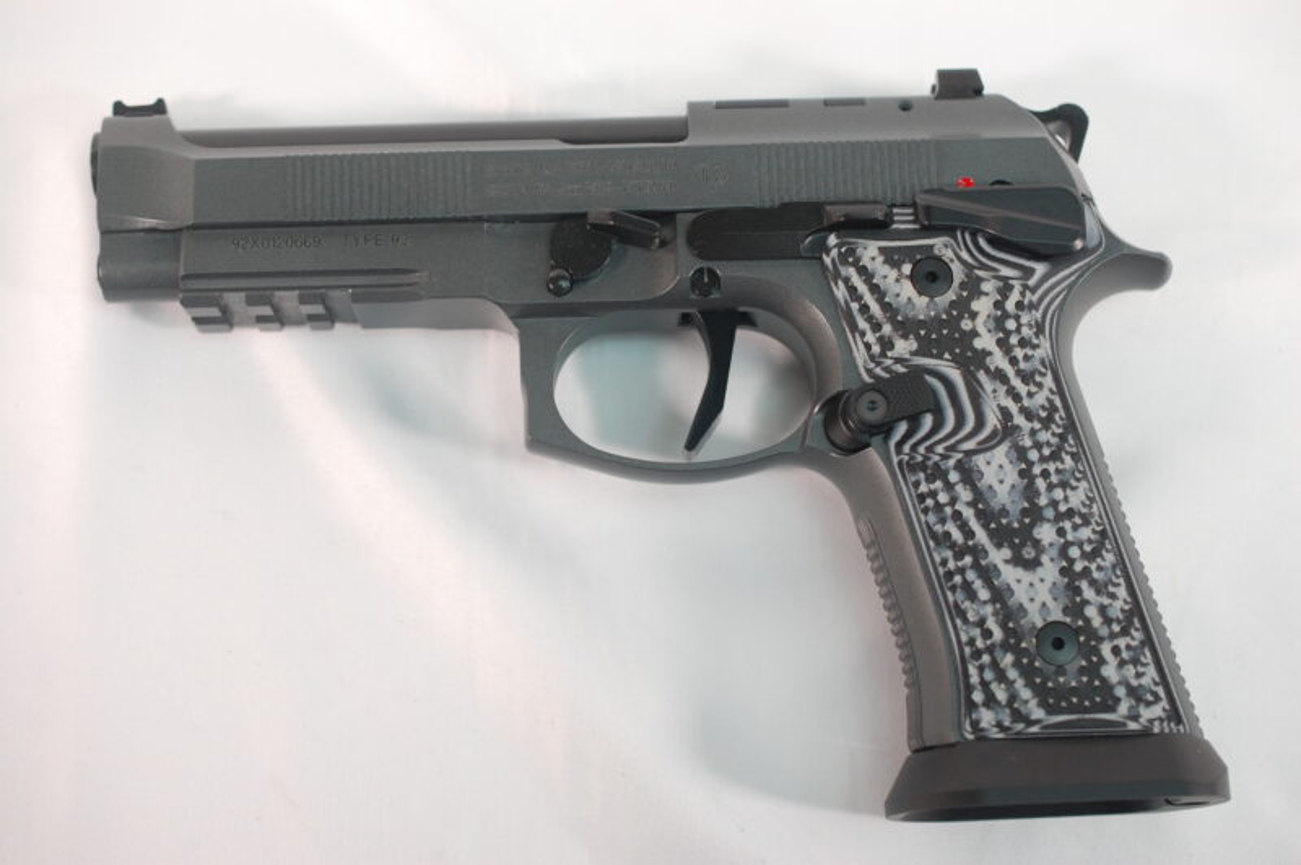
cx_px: 650
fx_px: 2166
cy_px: 432
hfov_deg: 33.4
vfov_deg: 22.6
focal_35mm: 60
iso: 400
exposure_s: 1/60
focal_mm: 40
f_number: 4
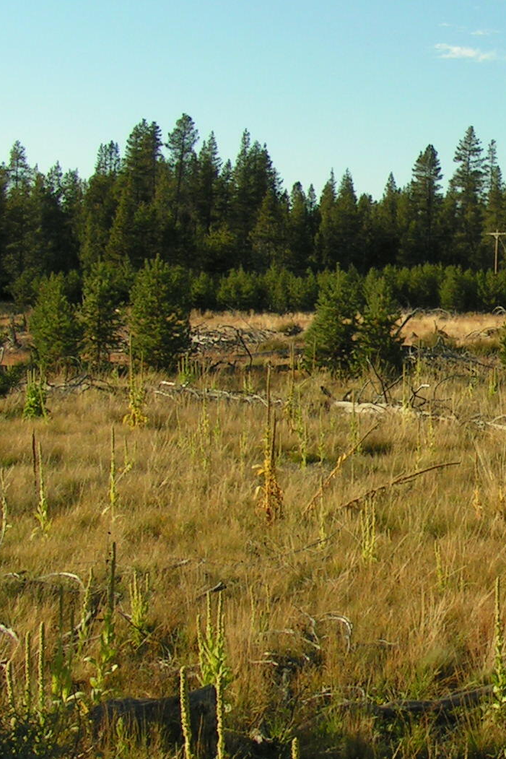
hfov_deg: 17.0
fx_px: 1623
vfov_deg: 26.3
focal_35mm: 77
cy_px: 404
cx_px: 585
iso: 50
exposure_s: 1/320
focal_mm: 5.8
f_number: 5.6
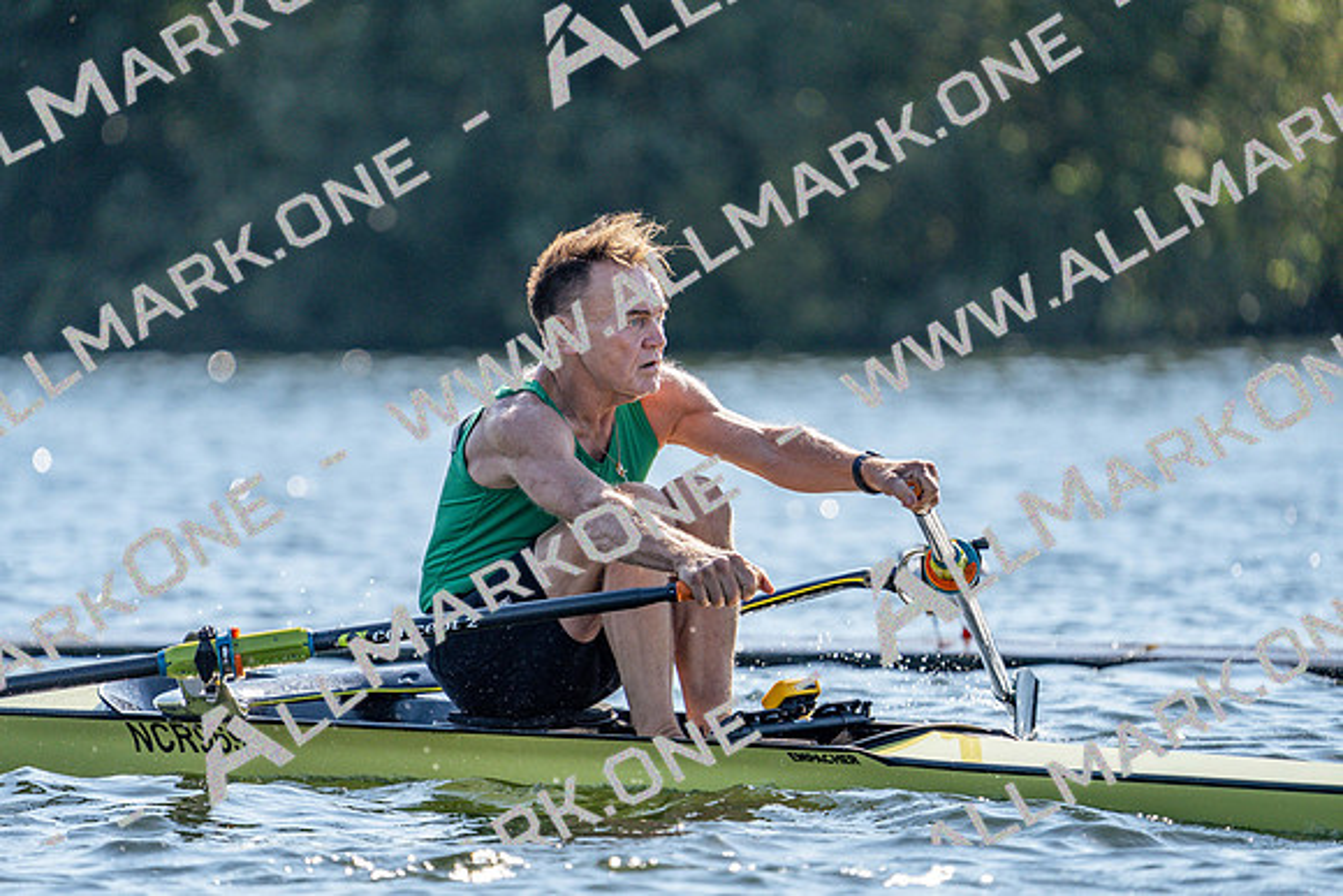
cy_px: 448
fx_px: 17425
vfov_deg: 2.9
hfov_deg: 4.4
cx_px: 672
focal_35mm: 467
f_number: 6.3
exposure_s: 1/1600
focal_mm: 467
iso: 400
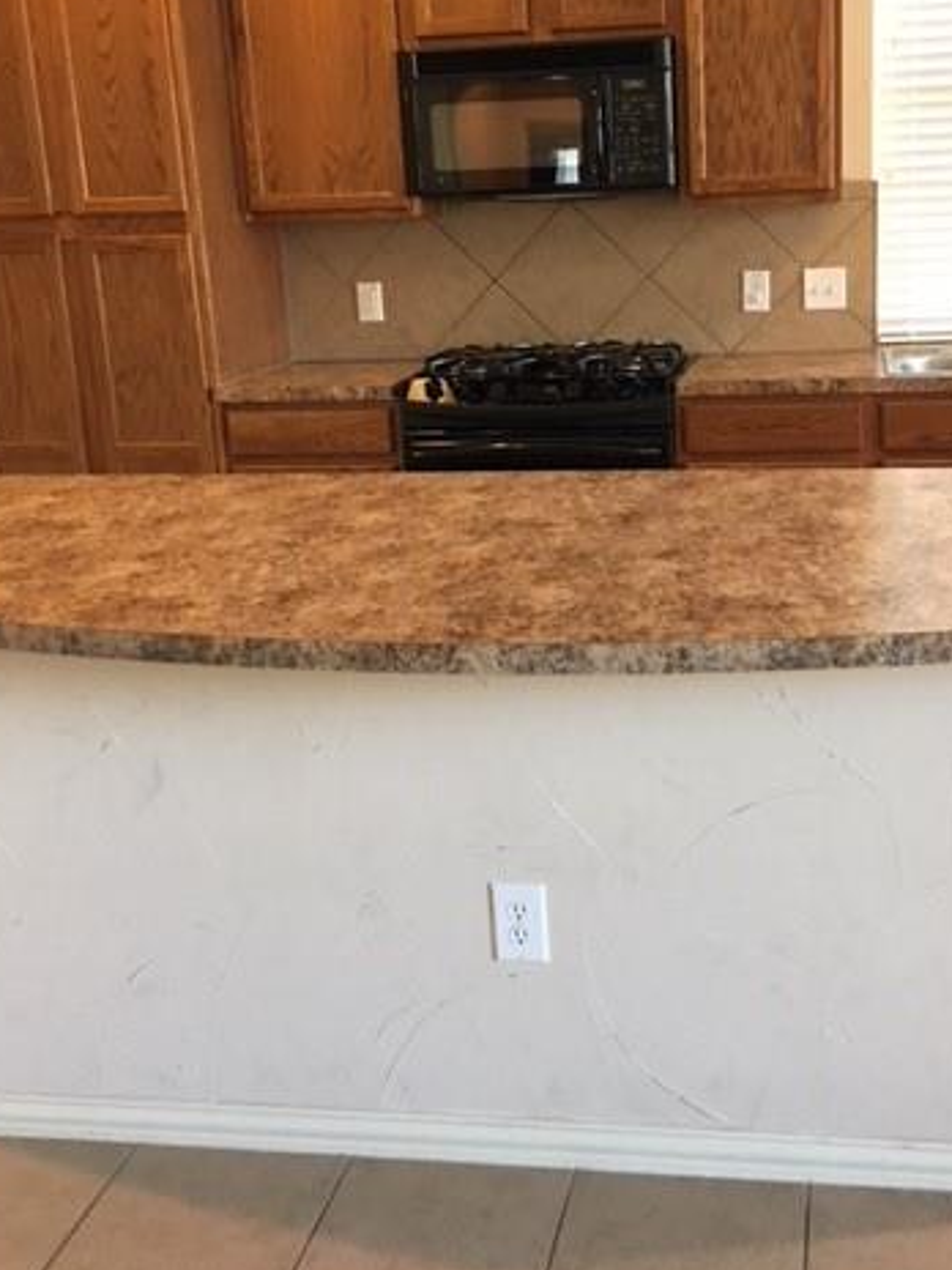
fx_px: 1467
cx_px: 618
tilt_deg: -12.4
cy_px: 539
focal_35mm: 40
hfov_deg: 35.7
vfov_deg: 46.6
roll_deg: +1.9
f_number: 2.2
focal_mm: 4.15
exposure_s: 1/10
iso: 100
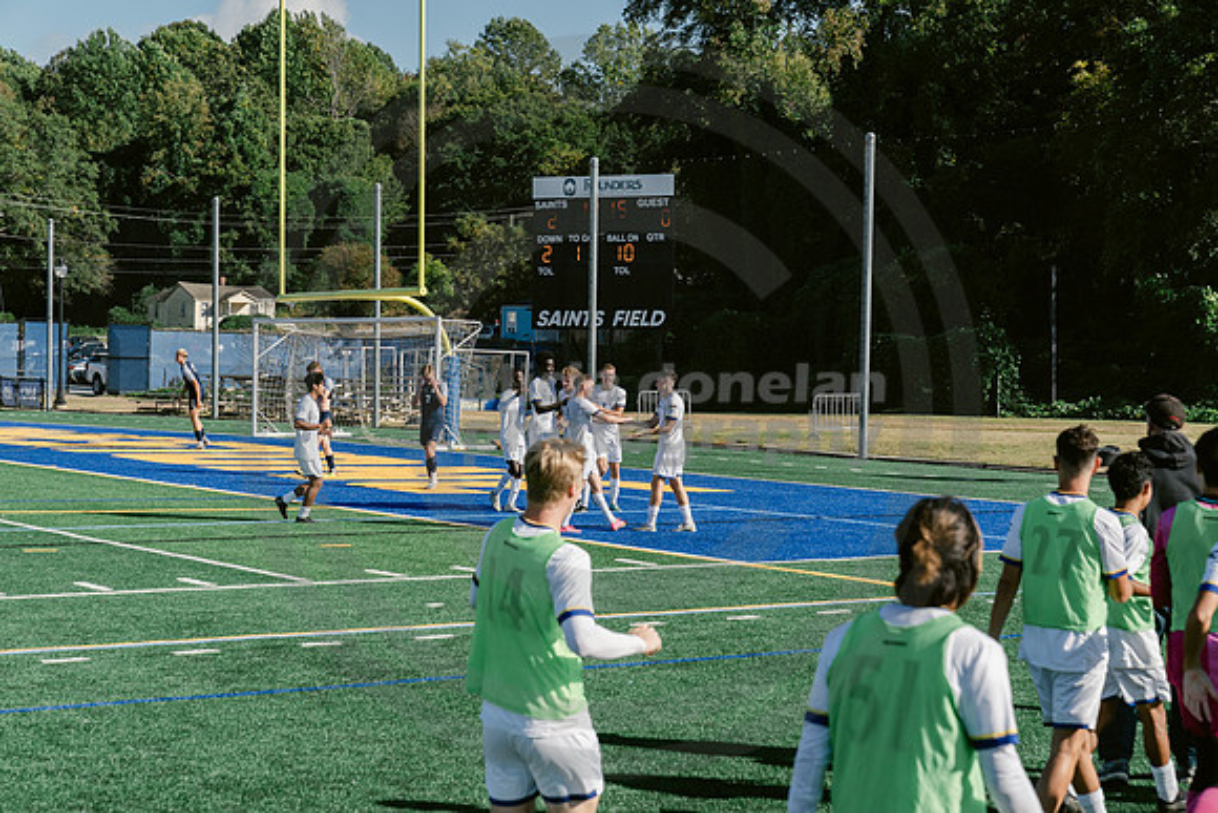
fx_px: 2369
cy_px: 406
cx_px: 609
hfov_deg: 28.8
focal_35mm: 70
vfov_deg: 19.5
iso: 640
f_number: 5.6
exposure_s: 1/2500
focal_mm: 70
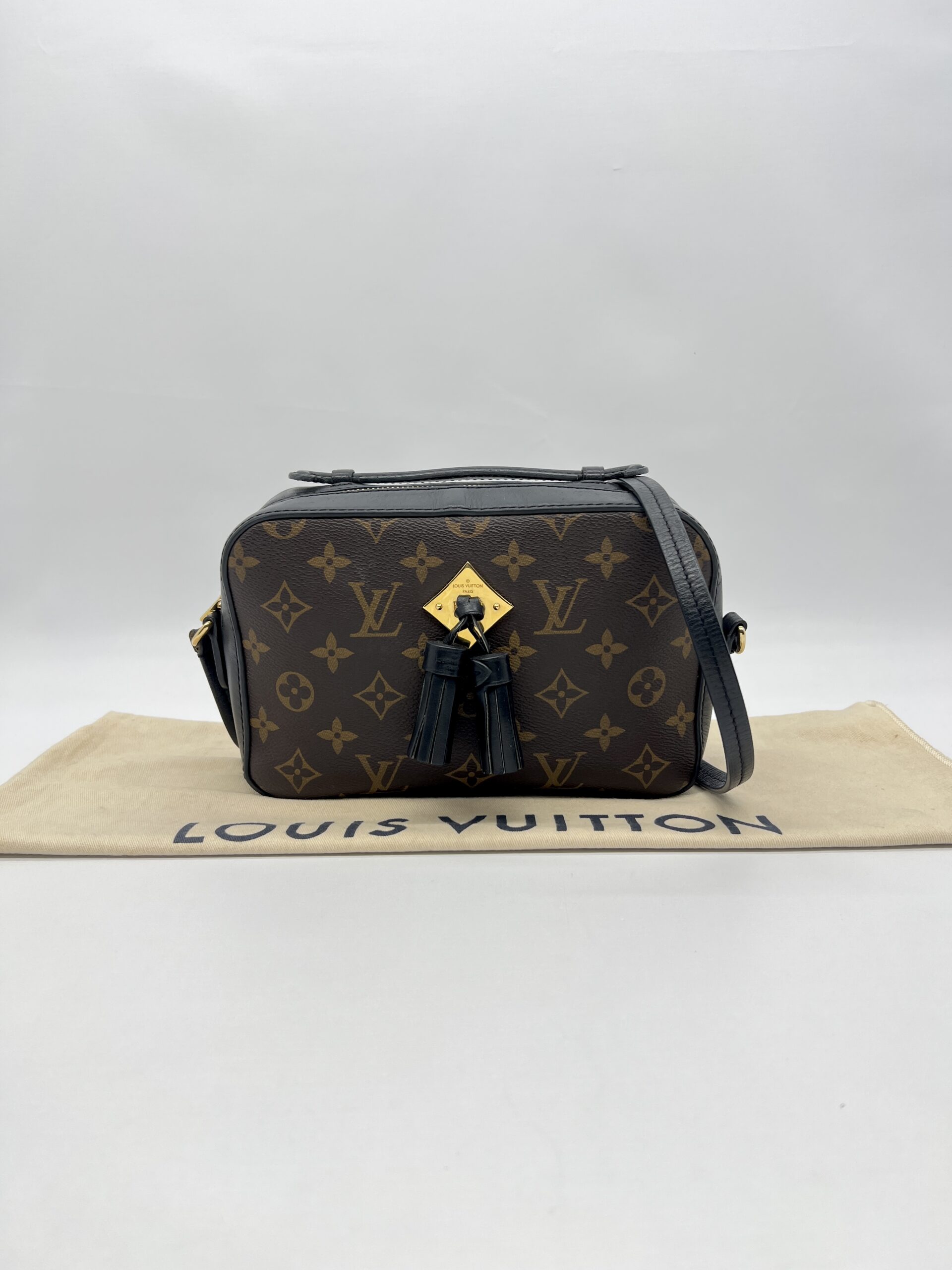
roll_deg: +1.2
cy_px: 635
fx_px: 953
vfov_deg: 67.3
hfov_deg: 53.1
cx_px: 476
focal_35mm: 26
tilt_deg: -9.3
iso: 32
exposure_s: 1/137
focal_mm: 5.7
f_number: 1.5
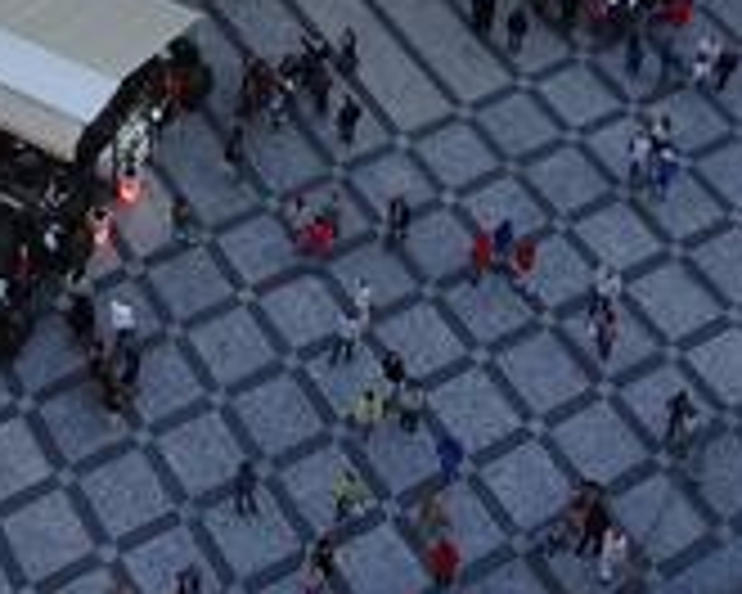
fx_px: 1998
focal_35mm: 91
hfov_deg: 20.7
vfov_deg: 14.7
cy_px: -482
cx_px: 117
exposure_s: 1/40
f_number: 3.5
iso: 80
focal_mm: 4.1
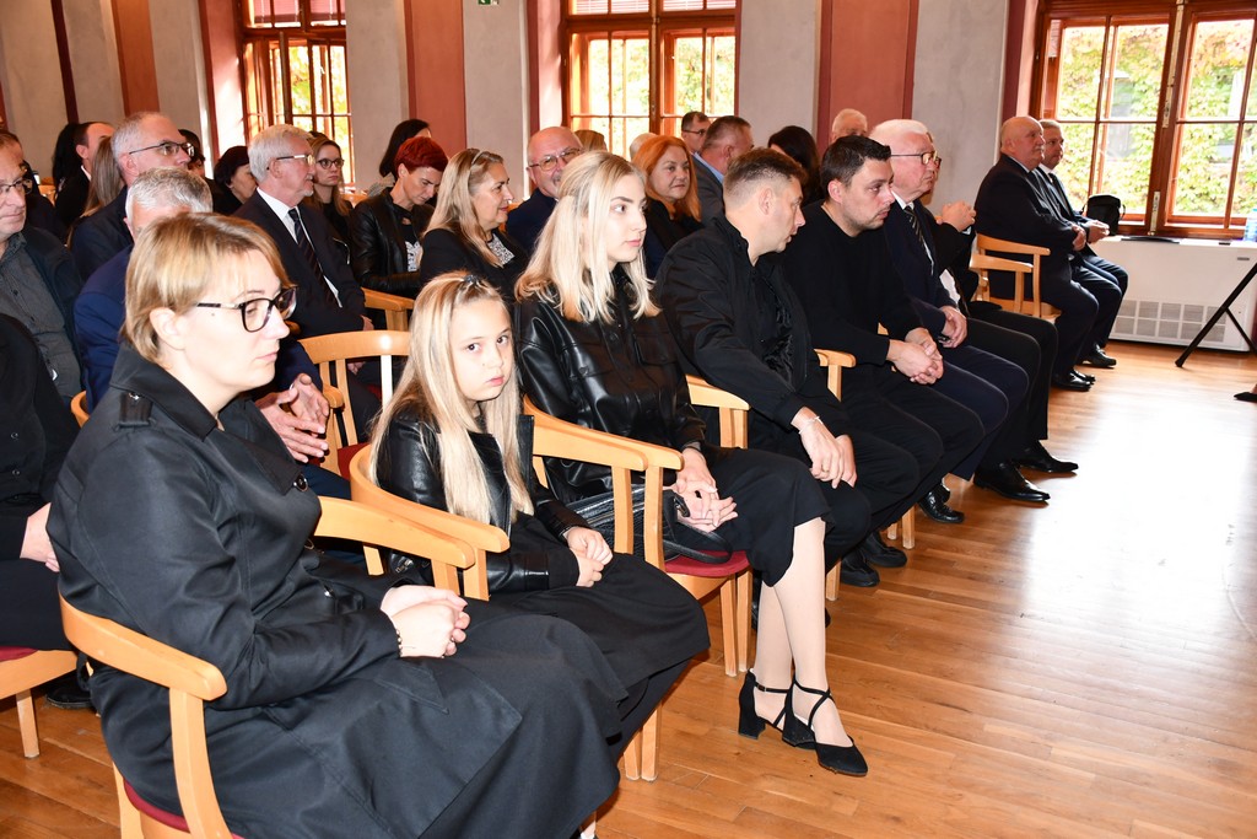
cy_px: 420
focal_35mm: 34
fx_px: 1187
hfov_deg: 55.8
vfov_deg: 38.9
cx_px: 628
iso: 1000
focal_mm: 23
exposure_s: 1/60
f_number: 3.8
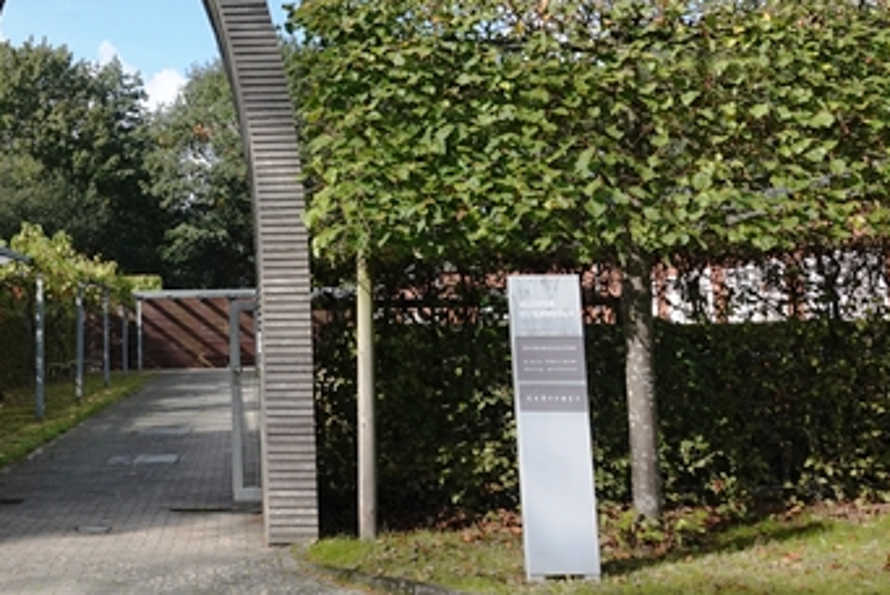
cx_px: 146
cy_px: 129
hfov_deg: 41.2
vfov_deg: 29.3
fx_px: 1113
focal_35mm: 45
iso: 100
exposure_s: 1/320
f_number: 5
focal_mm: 8.8
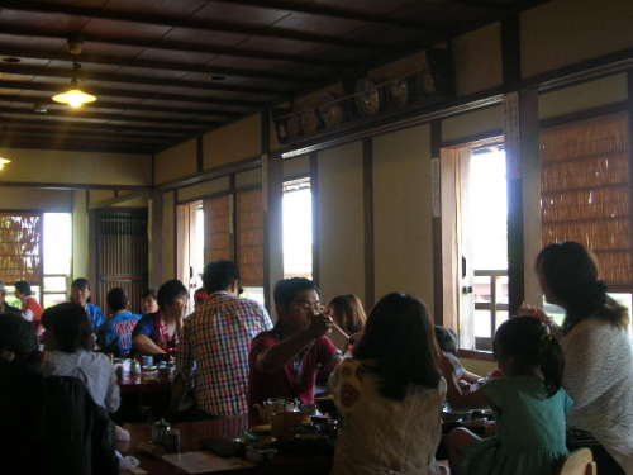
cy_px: 238
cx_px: 316
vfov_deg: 31.5
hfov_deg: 41.2
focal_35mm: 46
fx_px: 841
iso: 50
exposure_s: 1/15.1
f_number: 3.2
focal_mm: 7.7
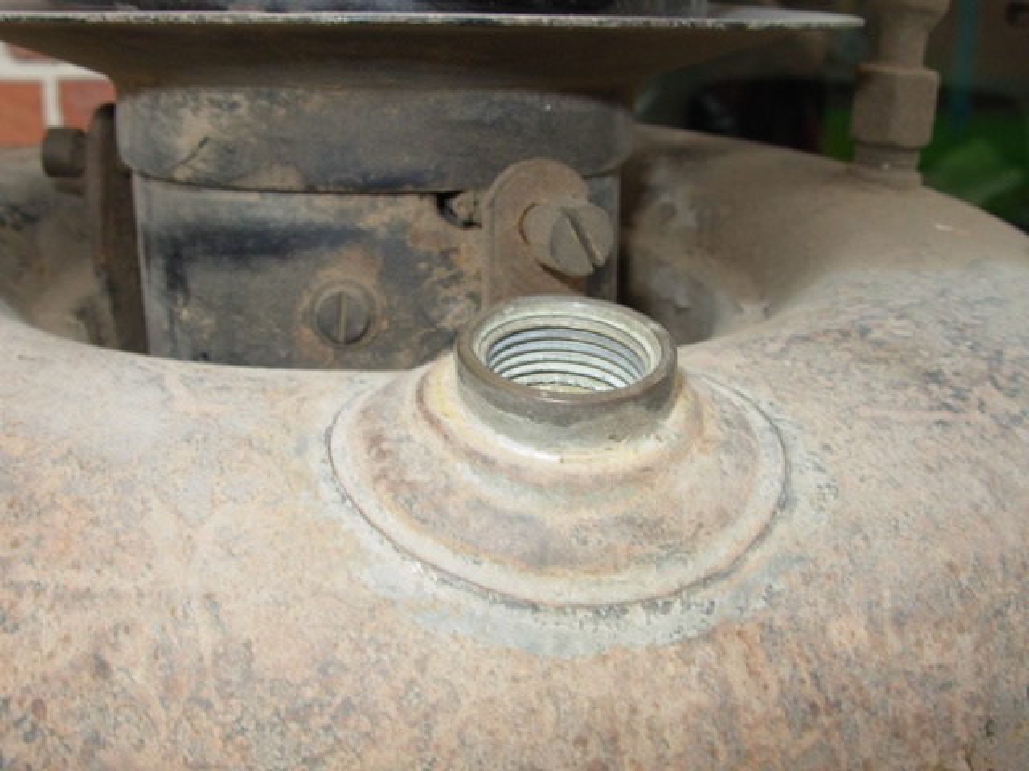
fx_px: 1130
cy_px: 386
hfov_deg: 49.0
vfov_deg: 37.7
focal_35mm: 38
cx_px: 514
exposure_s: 1/32
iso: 50
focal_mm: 6.3
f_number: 4.9
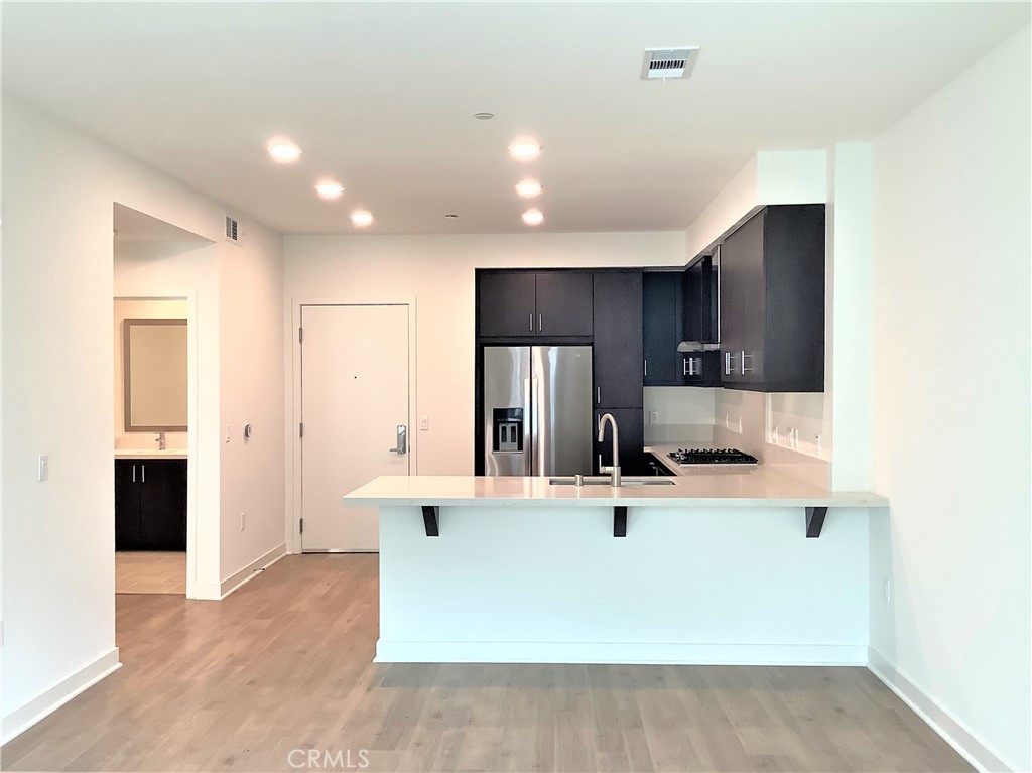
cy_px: 386
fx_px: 924
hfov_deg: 58.4
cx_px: 516
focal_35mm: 31
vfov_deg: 45.4
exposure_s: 1/60
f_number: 2.4
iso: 100
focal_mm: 3.3
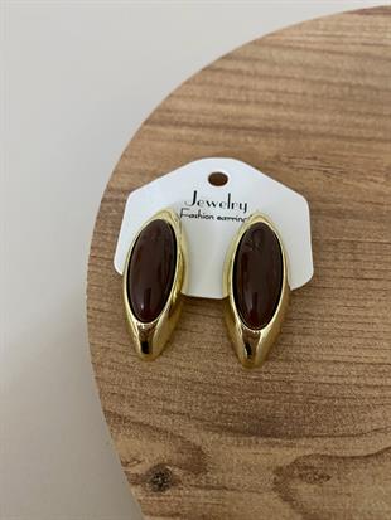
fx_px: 376
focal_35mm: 25
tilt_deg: -58.2
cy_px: 260
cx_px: 196
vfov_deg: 69.4
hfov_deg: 54.9
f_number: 1.8
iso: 500
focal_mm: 4.25
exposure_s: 1/25
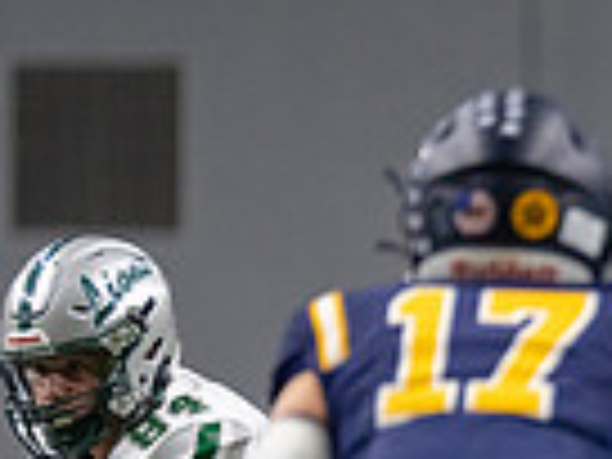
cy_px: 646
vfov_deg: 1.5
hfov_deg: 2.0
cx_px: 1100
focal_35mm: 999
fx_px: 17662
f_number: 2.8
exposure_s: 1/1000
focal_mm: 200
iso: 2000
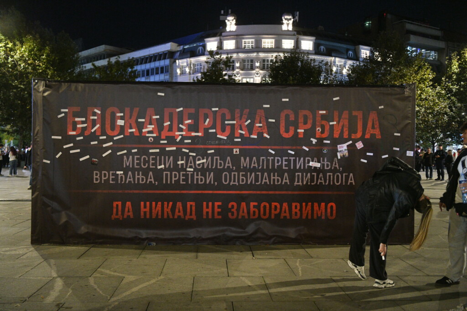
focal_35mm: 32
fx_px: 415
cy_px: 156
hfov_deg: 58.7
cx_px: 234
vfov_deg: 41.1
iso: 8000
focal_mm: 32
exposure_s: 1/80
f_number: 2.8
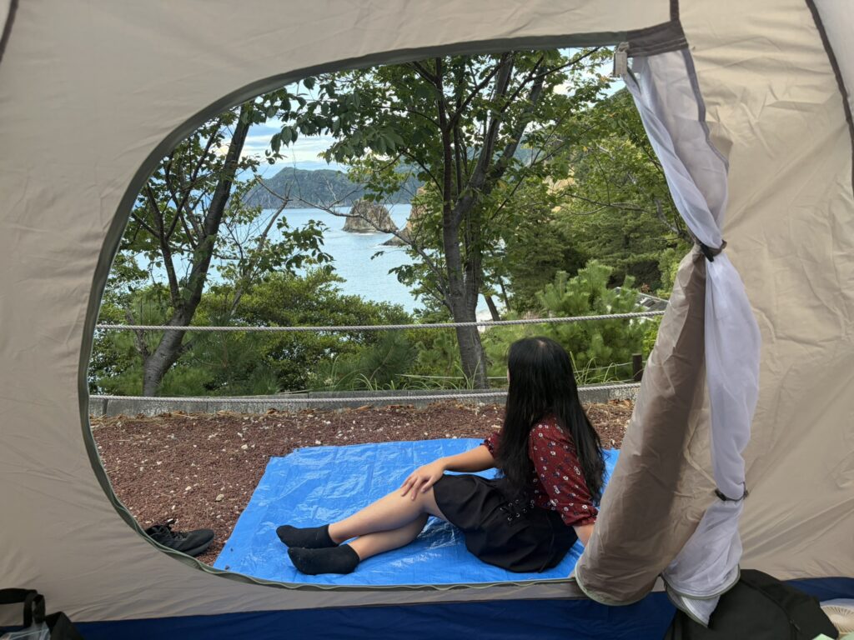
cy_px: 320
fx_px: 641
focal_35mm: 26
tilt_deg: -10.2
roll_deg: +3.1
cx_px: 427
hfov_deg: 67.3
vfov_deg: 53.1
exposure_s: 1/219
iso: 100
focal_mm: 5.96
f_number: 1.6
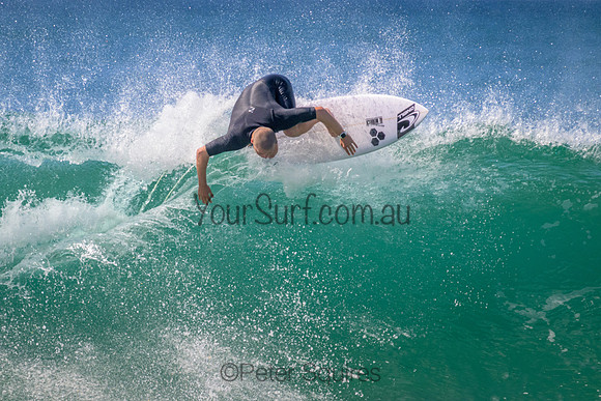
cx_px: 259
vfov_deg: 1.5
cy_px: 173
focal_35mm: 912
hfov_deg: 2.3
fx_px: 15220
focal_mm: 800
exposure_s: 1/2000
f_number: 11
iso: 1800
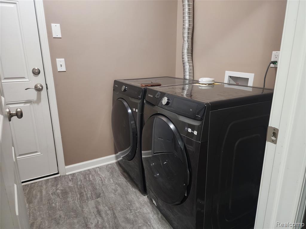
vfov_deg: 58.9
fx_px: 203
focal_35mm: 23
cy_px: 114
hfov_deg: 73.9
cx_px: 153
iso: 800
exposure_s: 1/24
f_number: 1.8
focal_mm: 6.4
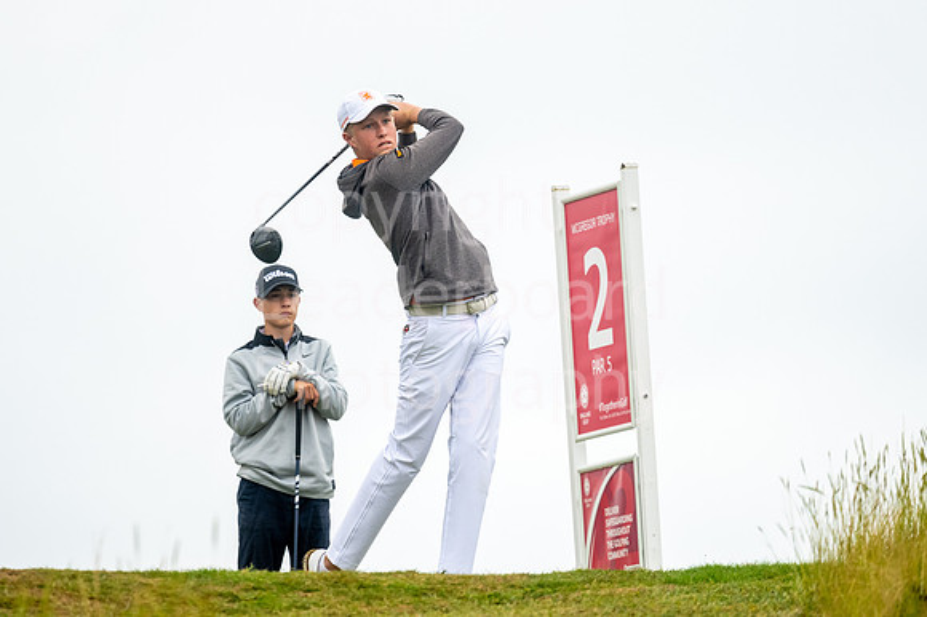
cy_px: 308
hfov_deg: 4.6
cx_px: 464
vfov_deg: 3.1
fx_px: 11580
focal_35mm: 450
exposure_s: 1/1000
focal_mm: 300
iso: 400
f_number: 4
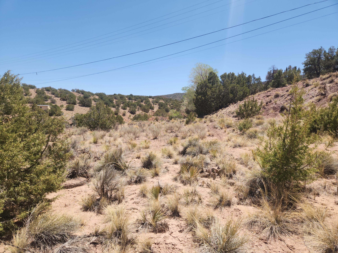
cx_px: 169
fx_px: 225
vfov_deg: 58.9
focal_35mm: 23
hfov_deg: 73.9
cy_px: 126
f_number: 1.8
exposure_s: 1/1293
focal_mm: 5.4
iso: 20
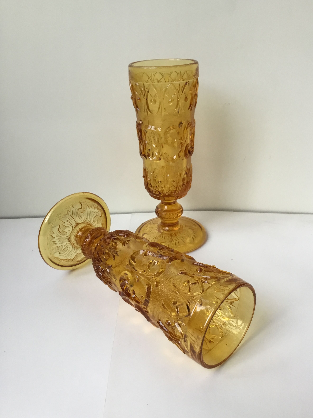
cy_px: 209
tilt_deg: -26.3
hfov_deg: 44.2
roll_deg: +2.0
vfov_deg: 56.8
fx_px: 386
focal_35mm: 32
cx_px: 160
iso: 32
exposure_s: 1/33
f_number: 2.4
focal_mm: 3.3
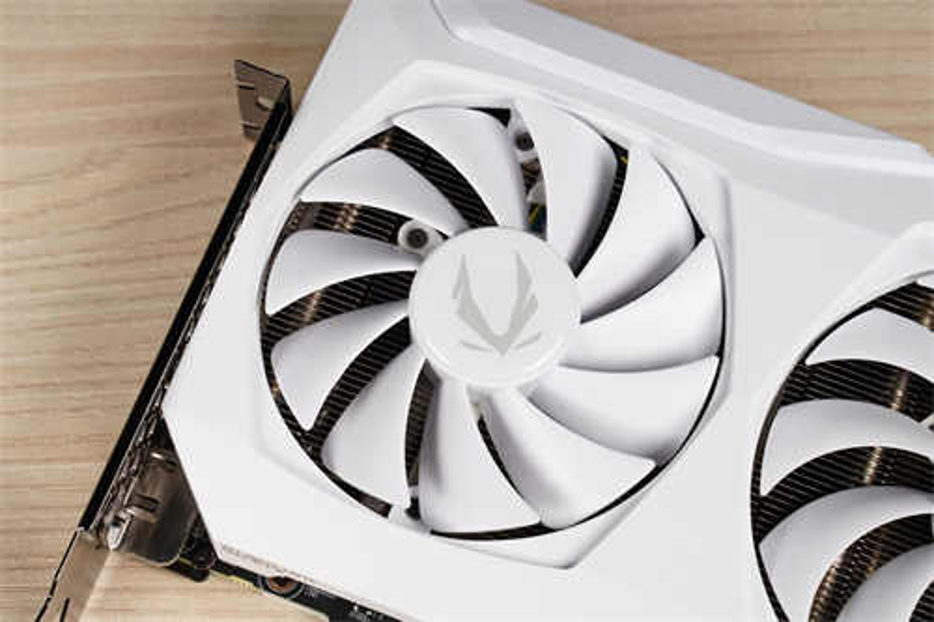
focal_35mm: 112
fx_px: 2918
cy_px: 311
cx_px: 467
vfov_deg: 12.2
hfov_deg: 18.2
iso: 100
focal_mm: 75
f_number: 11
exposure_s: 1/160
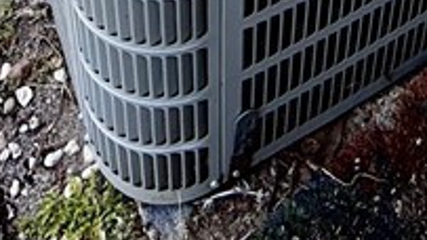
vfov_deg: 10.3
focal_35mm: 77
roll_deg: -5.2
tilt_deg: -26.9
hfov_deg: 26.8
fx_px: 871
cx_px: 362
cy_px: -516
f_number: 2.2
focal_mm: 2.22
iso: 50
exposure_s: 1/192
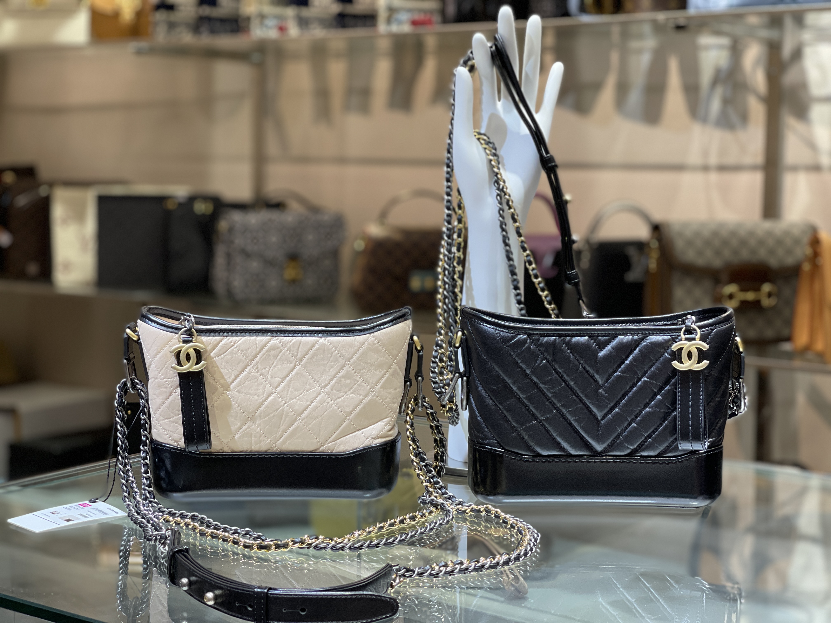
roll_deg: -0.2
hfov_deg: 30.3
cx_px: 416
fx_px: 1536
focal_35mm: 64
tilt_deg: -6.2
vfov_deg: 22.9
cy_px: 312
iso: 160
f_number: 2.2
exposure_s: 1/100
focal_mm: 7.5
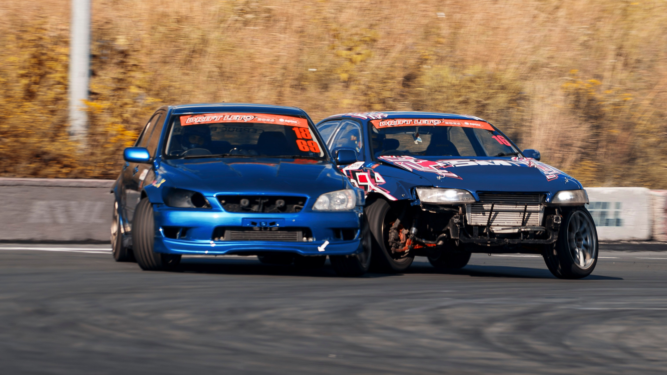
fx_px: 7210
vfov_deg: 3.0
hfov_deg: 5.3
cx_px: 325
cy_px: 210
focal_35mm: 408
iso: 100
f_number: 10
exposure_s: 1/125
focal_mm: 200
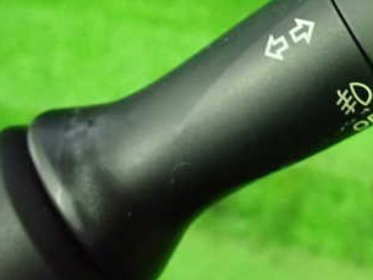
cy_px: 18
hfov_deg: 30.6
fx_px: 636
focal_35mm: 59
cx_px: 362
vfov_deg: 24.0
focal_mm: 5.4
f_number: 2.3
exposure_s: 1/30
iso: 1250
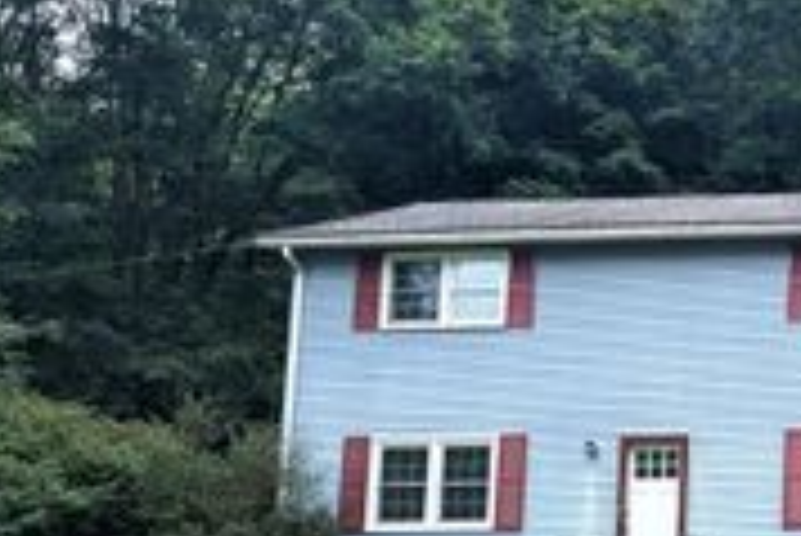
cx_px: 1094
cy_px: 405
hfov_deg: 24.4
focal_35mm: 70
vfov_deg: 19.4
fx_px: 1559
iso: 44
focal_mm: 6.81
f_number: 1.85
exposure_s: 1/1244
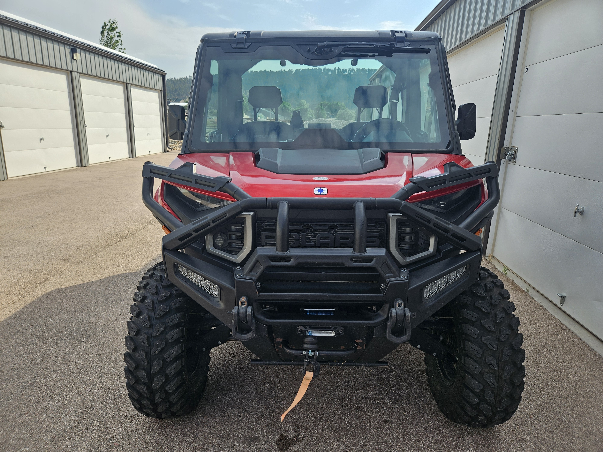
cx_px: 302
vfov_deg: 58.9
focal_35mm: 23
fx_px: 401
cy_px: 226
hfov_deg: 73.9
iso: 25
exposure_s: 1/1215
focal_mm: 5.4
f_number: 1.8
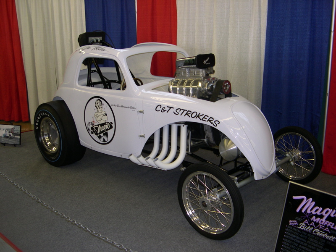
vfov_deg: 37.7
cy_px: 126
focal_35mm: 38
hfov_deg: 49.0
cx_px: 168
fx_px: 369
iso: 100
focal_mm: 8
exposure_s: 1/30
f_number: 2.8
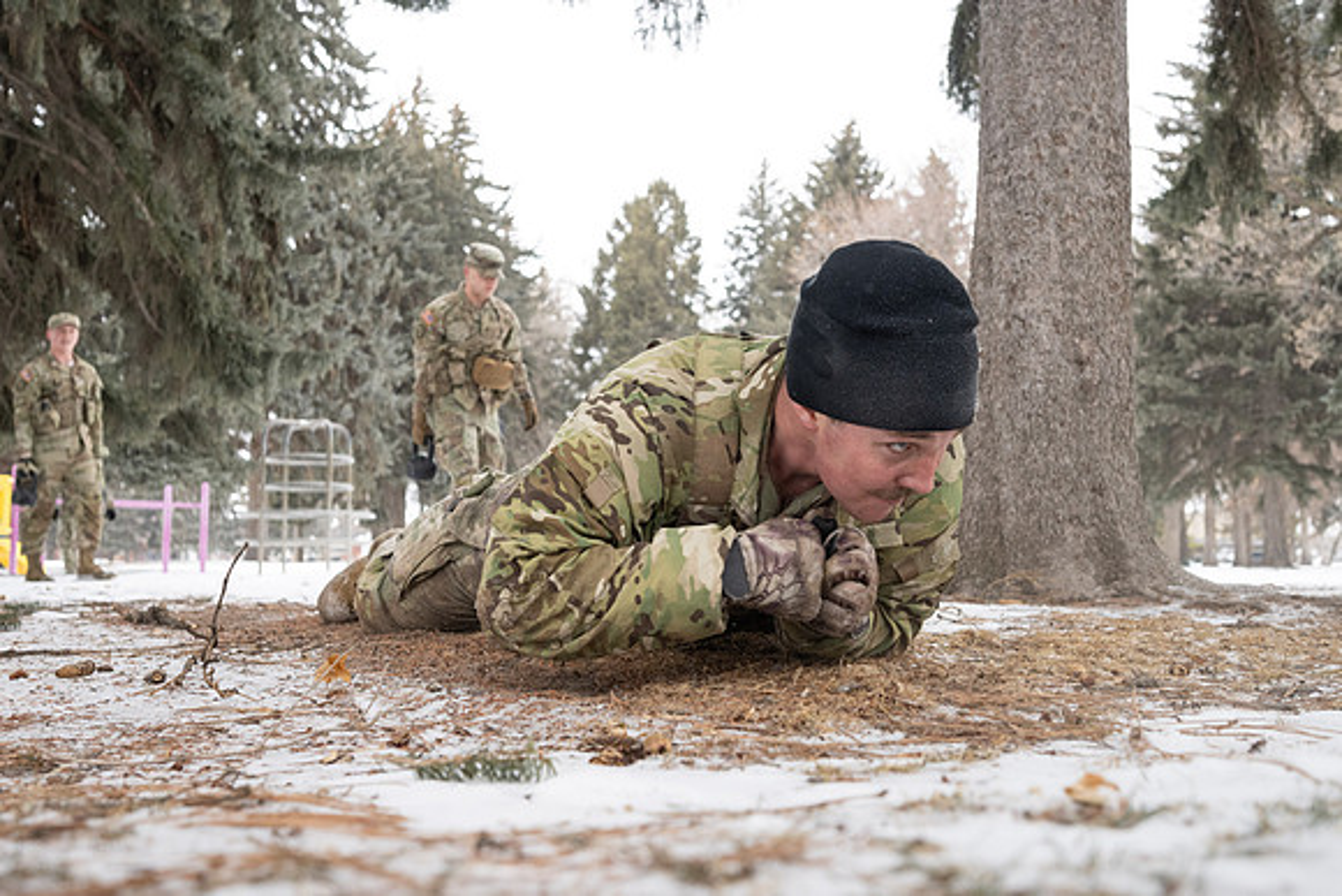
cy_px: 453
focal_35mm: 32
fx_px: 1186
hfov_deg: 59.0
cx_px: 644
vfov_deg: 41.3
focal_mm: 28.5
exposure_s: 1/800
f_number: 4
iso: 1600
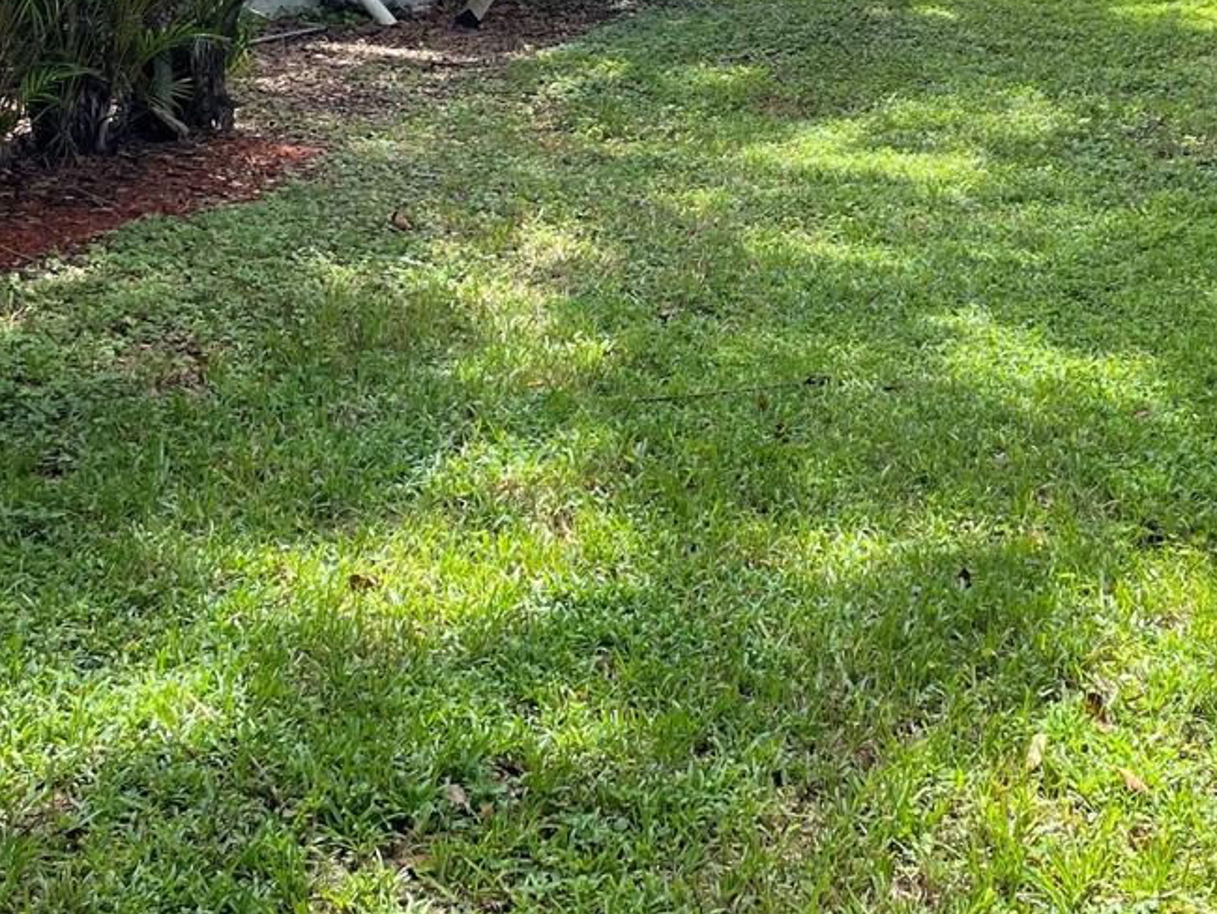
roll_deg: -3.1
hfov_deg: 30.2
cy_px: 66
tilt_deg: -6.7
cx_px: 717
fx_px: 2251
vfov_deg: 22.3
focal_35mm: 64
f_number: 1.6
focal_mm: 4.2
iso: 50
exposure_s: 1/1147
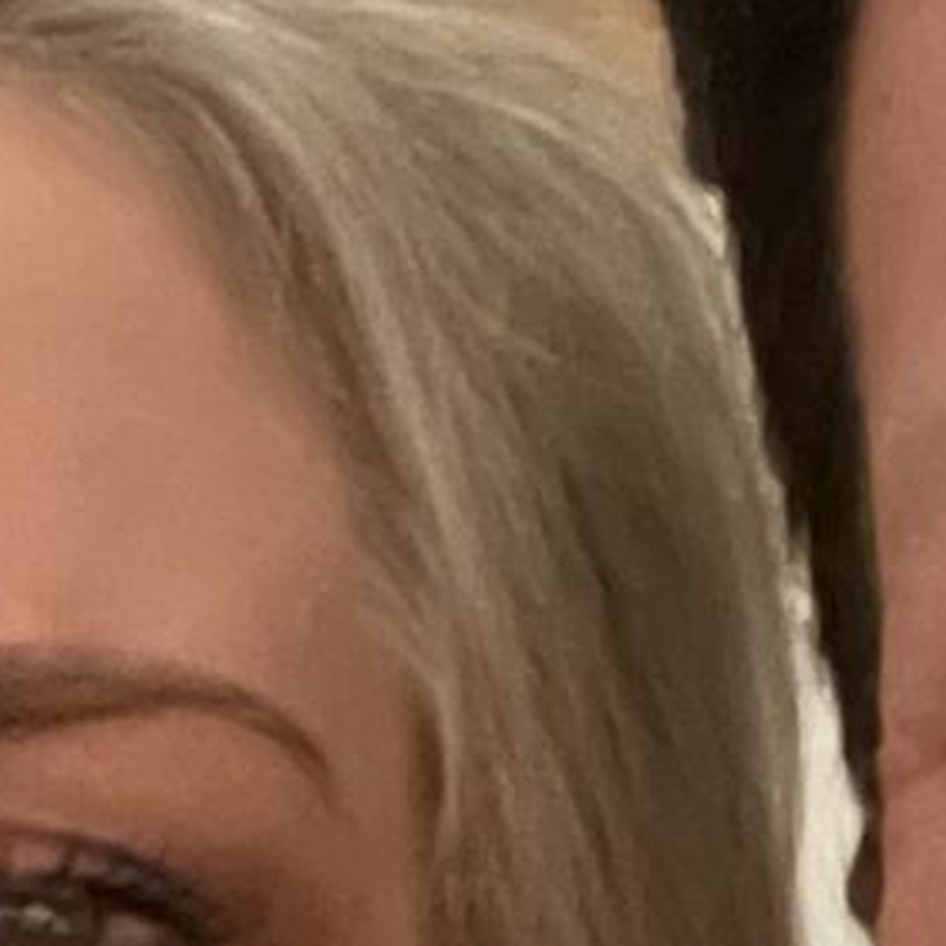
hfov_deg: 9.3
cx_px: 1188
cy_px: 1481
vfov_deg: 9.2
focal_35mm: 185
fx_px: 5720
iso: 1000
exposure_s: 1/8
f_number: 2.2
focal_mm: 2.71
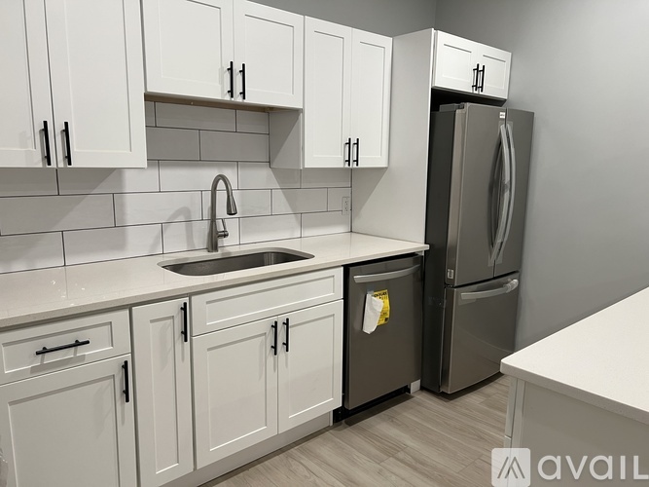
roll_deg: -1.0
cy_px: 244
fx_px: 487
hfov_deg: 67.3
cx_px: 324
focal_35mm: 26
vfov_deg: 53.0
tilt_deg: -10.8
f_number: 1.5
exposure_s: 1/60
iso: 100
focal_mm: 5.7
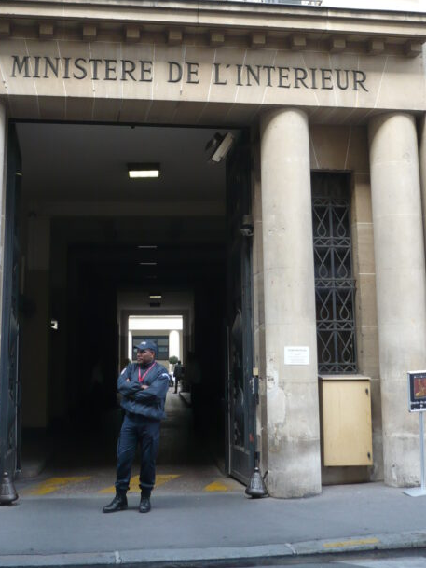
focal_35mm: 49
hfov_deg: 29.7
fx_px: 804
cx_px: 187
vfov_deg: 38.5
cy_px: 194
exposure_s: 1/80
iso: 100
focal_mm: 5.8
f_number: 2.8
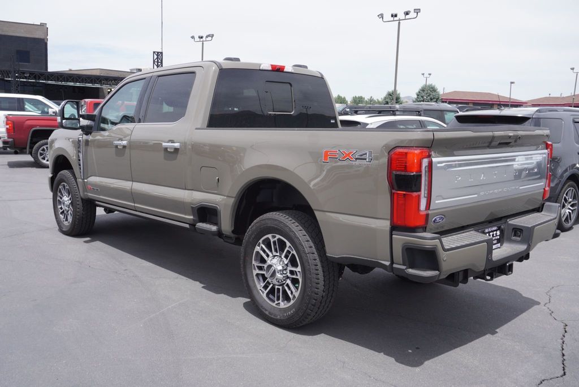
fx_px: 531
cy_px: 194
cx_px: 290
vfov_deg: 40.0
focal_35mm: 33
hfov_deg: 57.2
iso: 100
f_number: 8
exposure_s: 1/200
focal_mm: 22
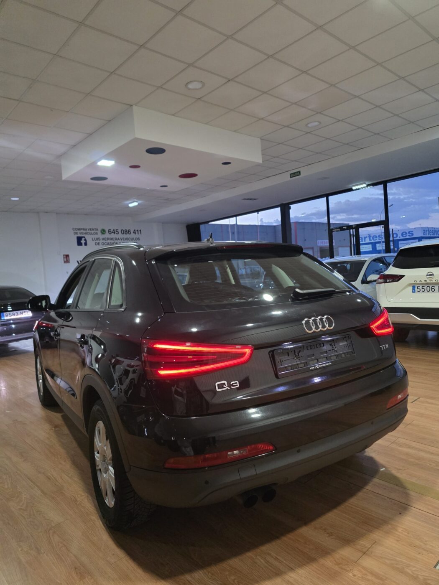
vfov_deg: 73.9
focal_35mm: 23
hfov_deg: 58.9
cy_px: 292
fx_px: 389
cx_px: 220
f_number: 1.7
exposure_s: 1/100
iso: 1250
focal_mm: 6.3
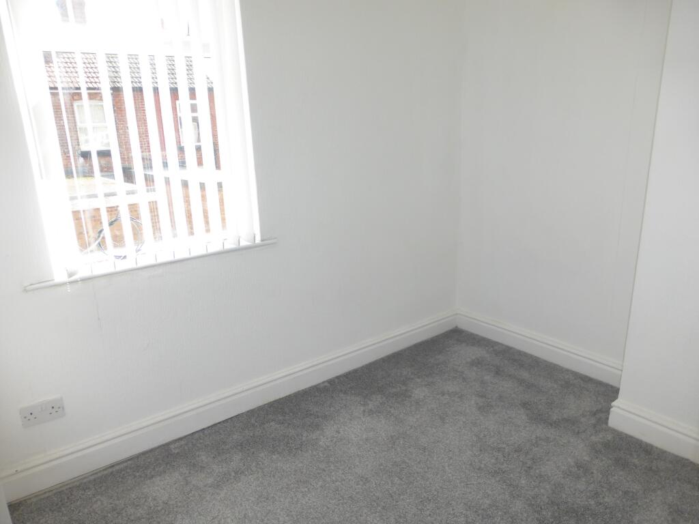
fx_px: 485
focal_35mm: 24
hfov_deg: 71.6
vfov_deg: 56.8
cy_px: 262
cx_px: 350
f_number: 3.3
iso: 100
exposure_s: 1/200
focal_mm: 4.3
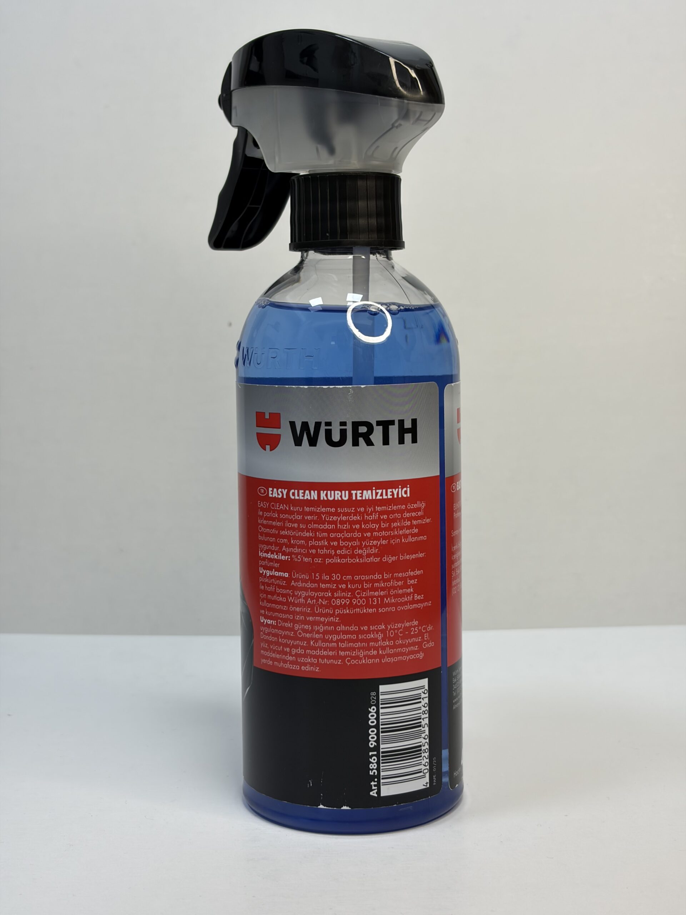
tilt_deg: -6.9
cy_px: 458
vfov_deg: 36.8
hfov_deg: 28.0
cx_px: 343
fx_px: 1374
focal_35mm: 52
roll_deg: -0.3
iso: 32
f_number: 1.6
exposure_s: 1/50
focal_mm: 5.96
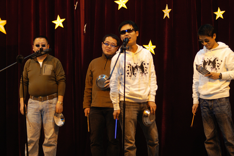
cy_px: 78
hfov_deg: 16.1
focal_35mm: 128
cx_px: 117
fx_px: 828
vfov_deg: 10.7
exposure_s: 1/50
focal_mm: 85
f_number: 2
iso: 320
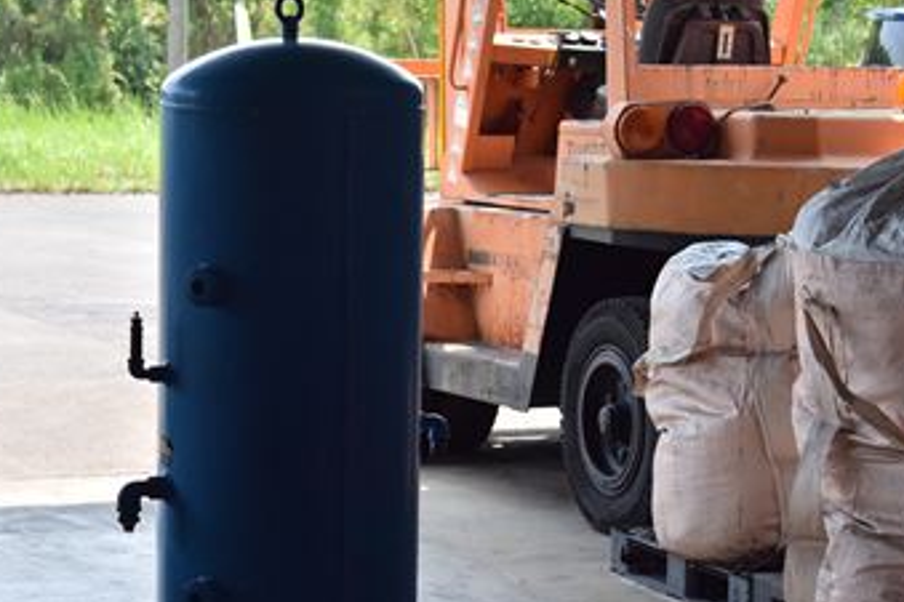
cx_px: 285
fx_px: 3057
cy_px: 424
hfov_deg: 16.8
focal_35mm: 122
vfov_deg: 11.2
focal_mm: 55
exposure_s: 1/2000
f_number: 6.3
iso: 1250
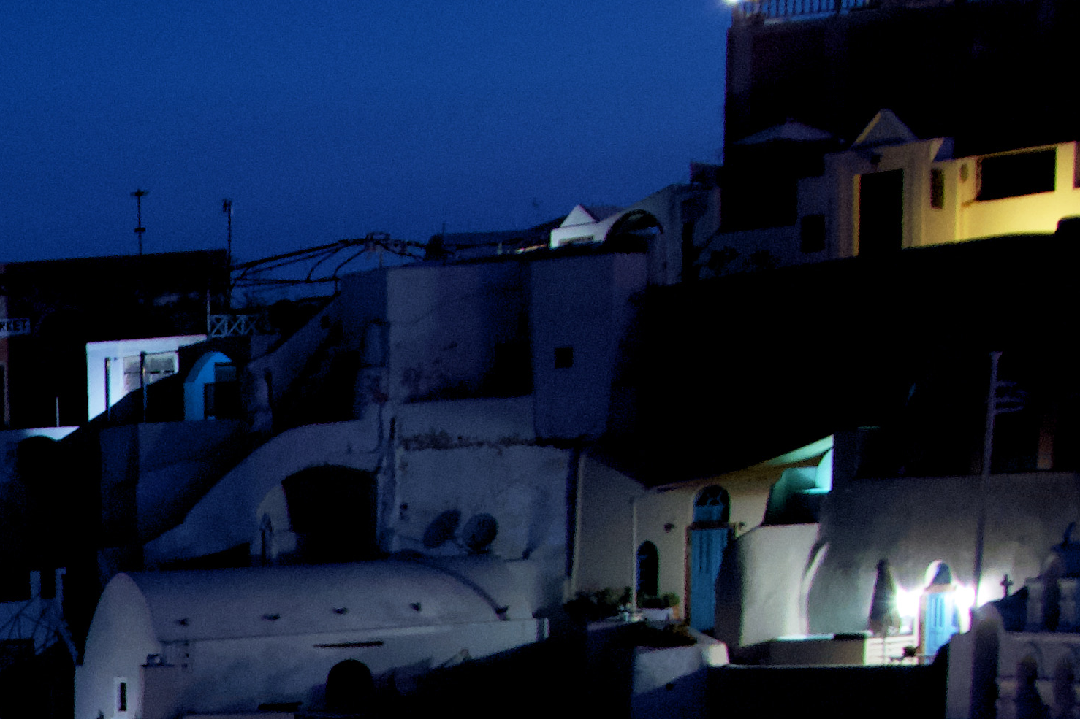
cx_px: -927
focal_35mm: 134
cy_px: 1245
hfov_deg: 13.5
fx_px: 4019
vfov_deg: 9.8
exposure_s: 1/3
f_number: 3.8
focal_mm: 22
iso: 800
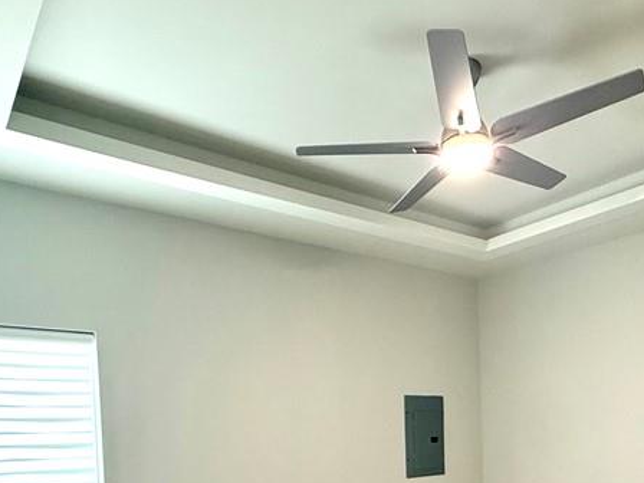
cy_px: 454
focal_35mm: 32
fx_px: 595
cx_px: 405
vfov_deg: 40.1
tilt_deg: -2.1
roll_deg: +1.6
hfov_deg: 56.1
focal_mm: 2.22
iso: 200
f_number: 2.2
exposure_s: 1/120
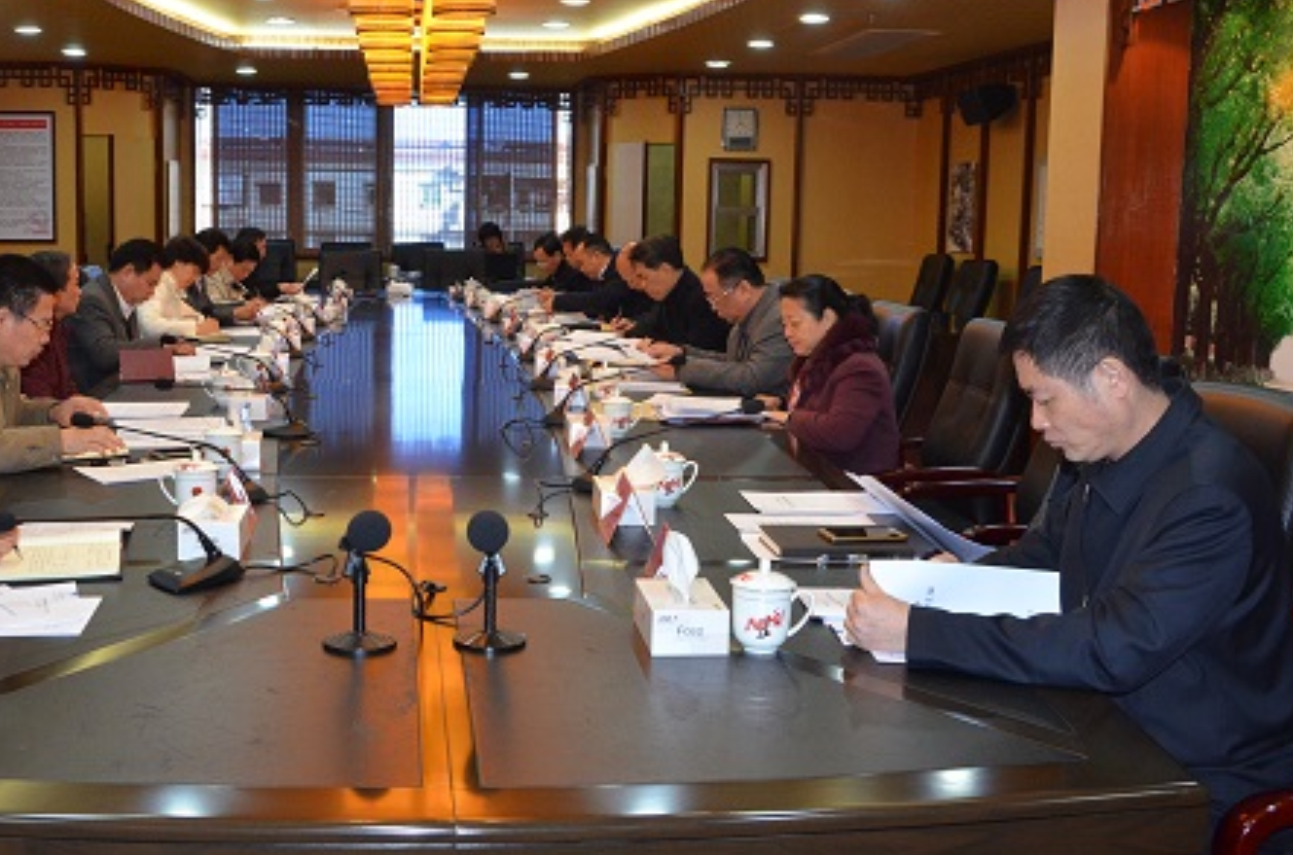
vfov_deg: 31.2
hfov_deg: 45.4
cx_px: 476
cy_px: 395
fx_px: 1529
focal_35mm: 43
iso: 1600
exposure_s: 1/80
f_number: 5.6
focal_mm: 21
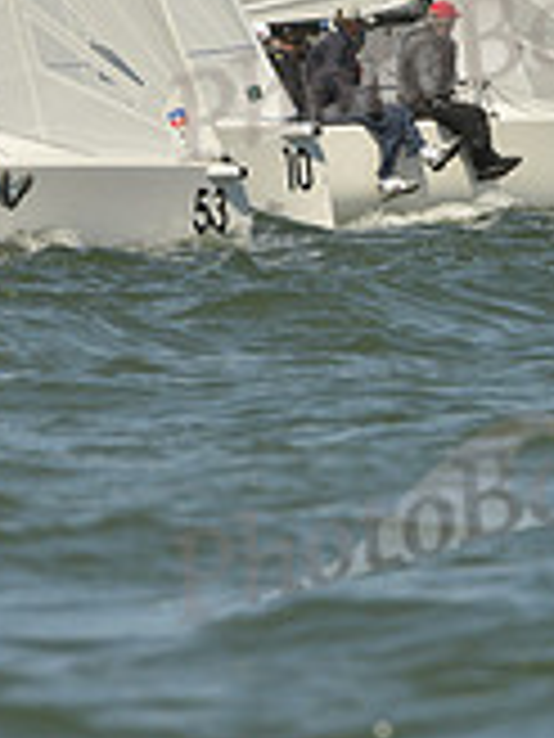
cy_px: -124
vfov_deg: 1.5
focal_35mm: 1357
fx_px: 28957
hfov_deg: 1.1
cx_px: -59
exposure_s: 1/1250
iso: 280
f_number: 9
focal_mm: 400
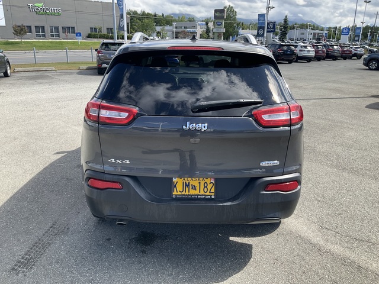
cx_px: 190
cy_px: 142
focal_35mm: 29
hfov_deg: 61.7
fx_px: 318
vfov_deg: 48.2
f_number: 1.8
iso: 25
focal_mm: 3
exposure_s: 1/855
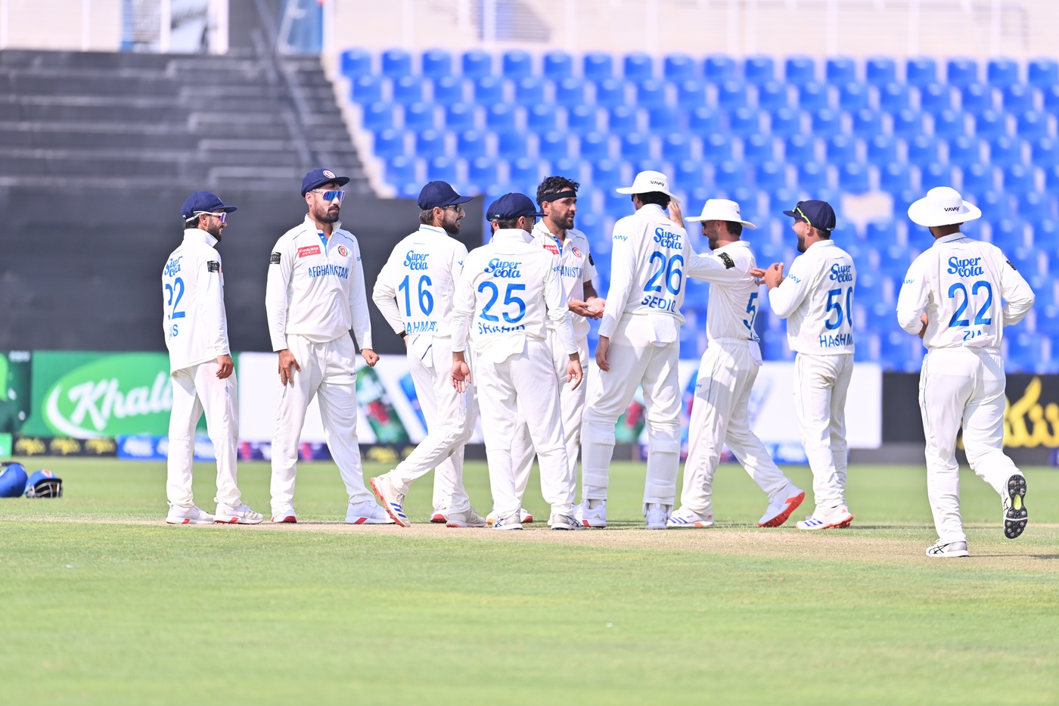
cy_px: 353
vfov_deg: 2.7
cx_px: 530
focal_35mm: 500
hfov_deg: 4.1
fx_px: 14706
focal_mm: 500
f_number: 4
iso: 200
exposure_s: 1/1600
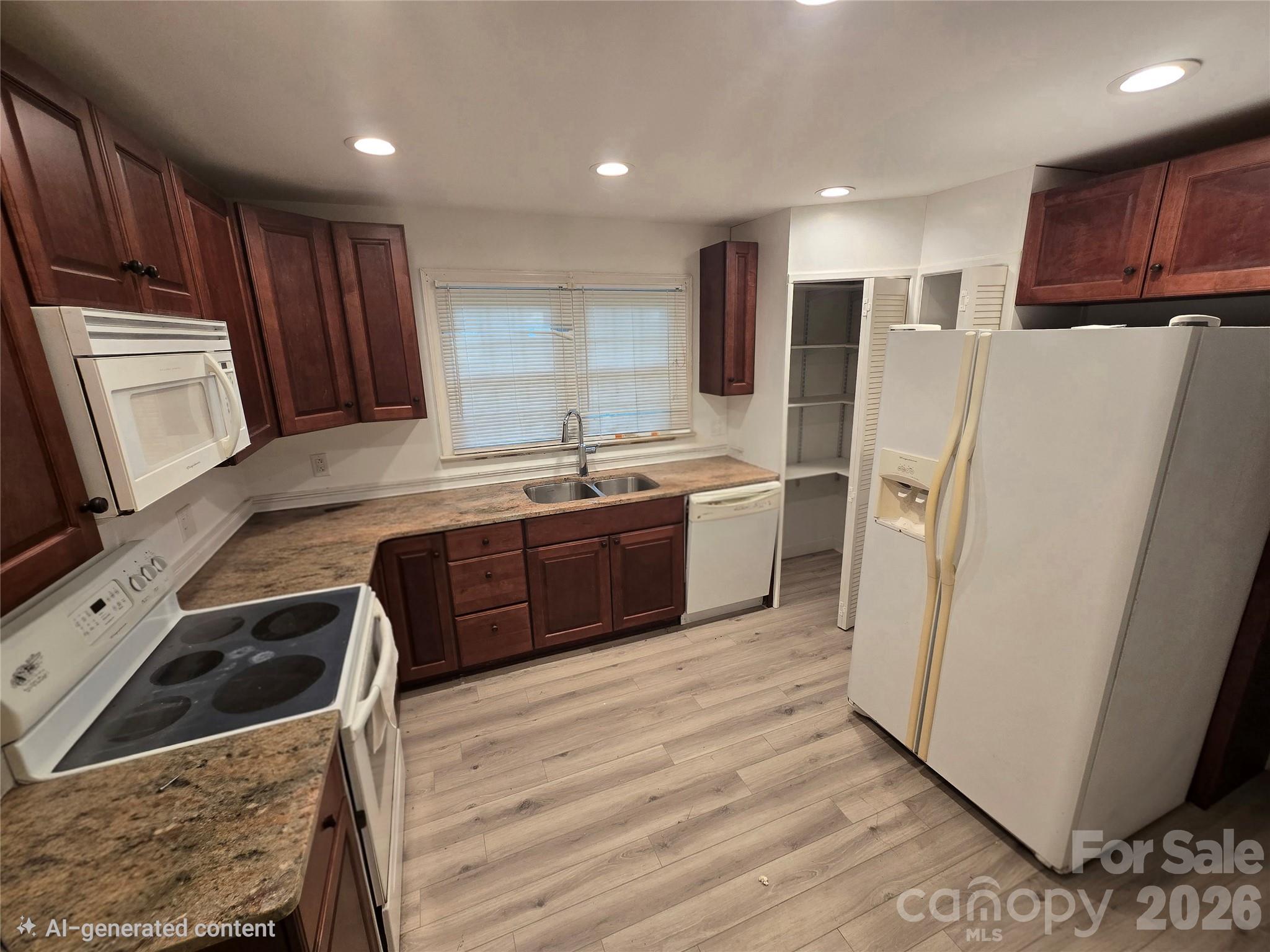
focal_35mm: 13
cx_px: 635
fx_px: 477
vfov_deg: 89.9
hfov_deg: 106.2
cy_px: 476
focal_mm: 2.2
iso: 160
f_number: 2.2
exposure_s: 1/60.2
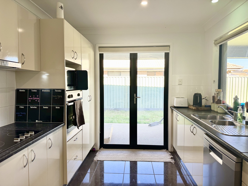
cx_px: 124
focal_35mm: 24
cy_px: 93
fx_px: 172
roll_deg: +0.0
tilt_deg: -2.2
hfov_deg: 71.6
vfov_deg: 56.8
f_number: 1.78
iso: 125
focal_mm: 6.76
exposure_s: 1/121
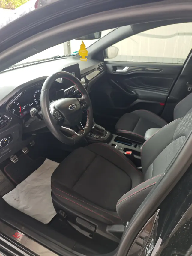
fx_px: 170
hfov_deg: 58.9
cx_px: 96
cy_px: 128
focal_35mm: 23
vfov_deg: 73.9
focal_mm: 8.72
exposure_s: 1/50
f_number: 1.63
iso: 125
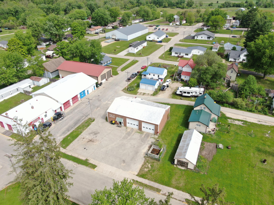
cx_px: 137
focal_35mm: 24
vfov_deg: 56.8
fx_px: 190
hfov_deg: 71.6
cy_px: 102
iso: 100
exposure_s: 1/800
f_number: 2.8
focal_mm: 4.39
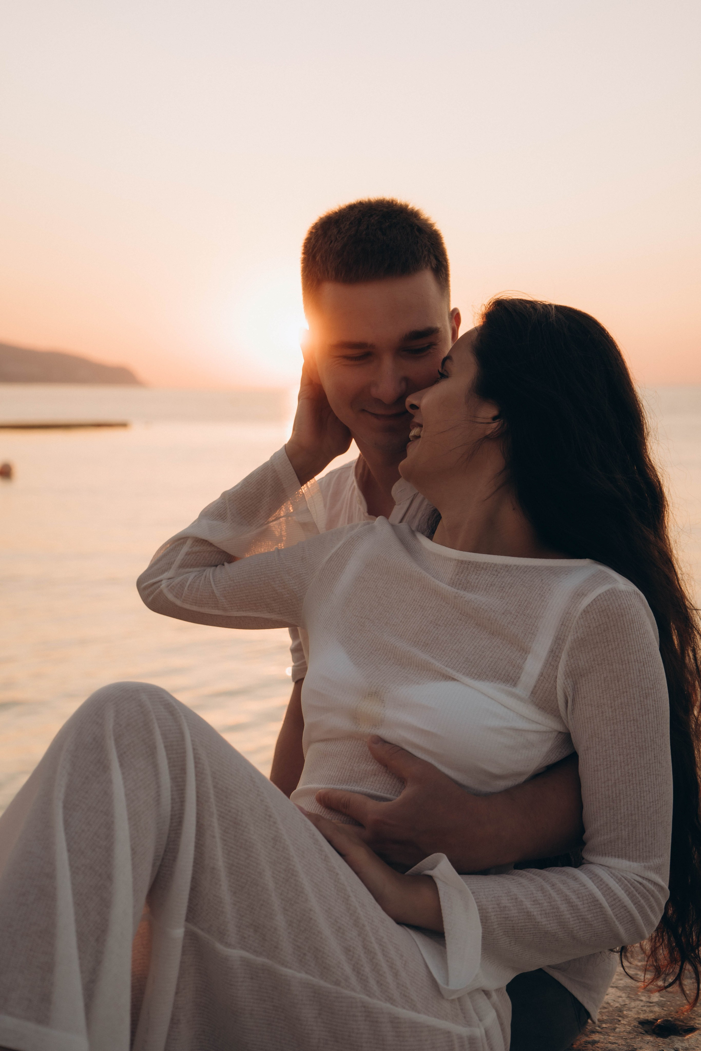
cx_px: 350
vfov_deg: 34.5
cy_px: 526
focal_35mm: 58
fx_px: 1694
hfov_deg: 23.4
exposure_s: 1/200
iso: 200
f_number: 5
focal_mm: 58
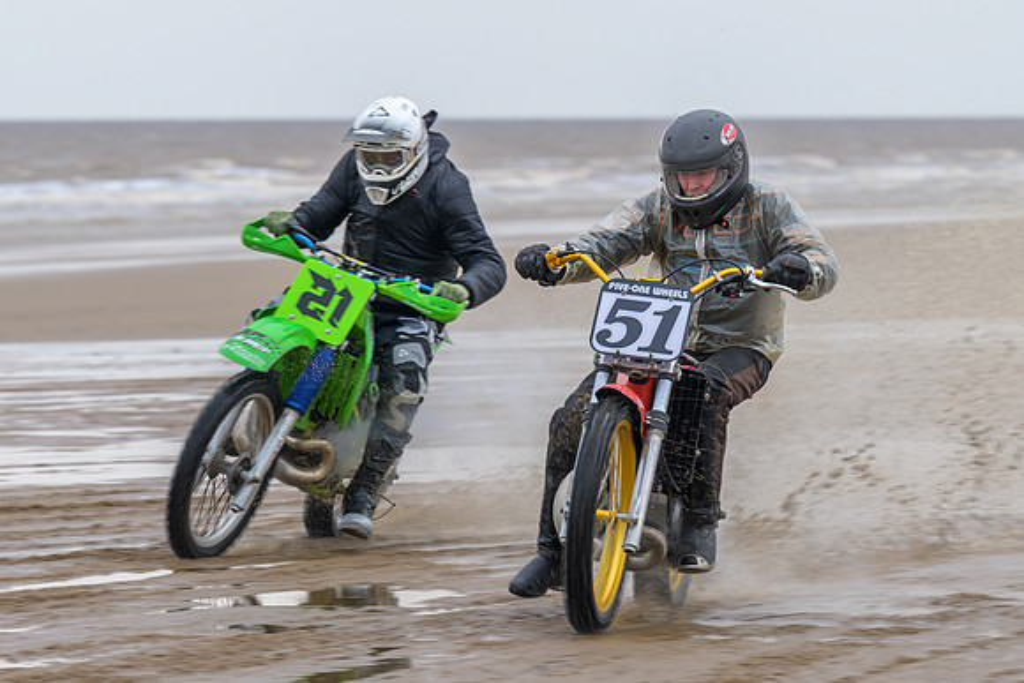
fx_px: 8508
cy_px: 418
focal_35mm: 299
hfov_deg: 6.9
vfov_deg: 4.6
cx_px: 469
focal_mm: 150
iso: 80
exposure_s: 1/200
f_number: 5
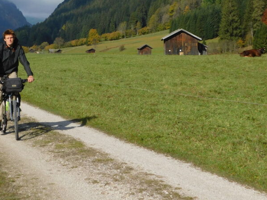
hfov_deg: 22.5
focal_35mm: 87
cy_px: 48
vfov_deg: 16.9
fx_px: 671
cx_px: 104
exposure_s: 1/1250
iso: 125
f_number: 3.8
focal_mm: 9
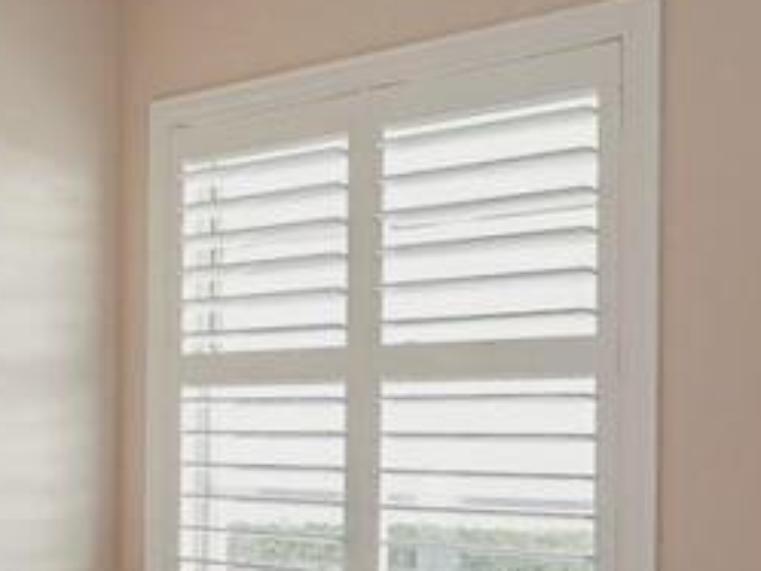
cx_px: 5
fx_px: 1628
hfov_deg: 25.1
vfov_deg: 19.3
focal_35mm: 74
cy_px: 591
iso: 125
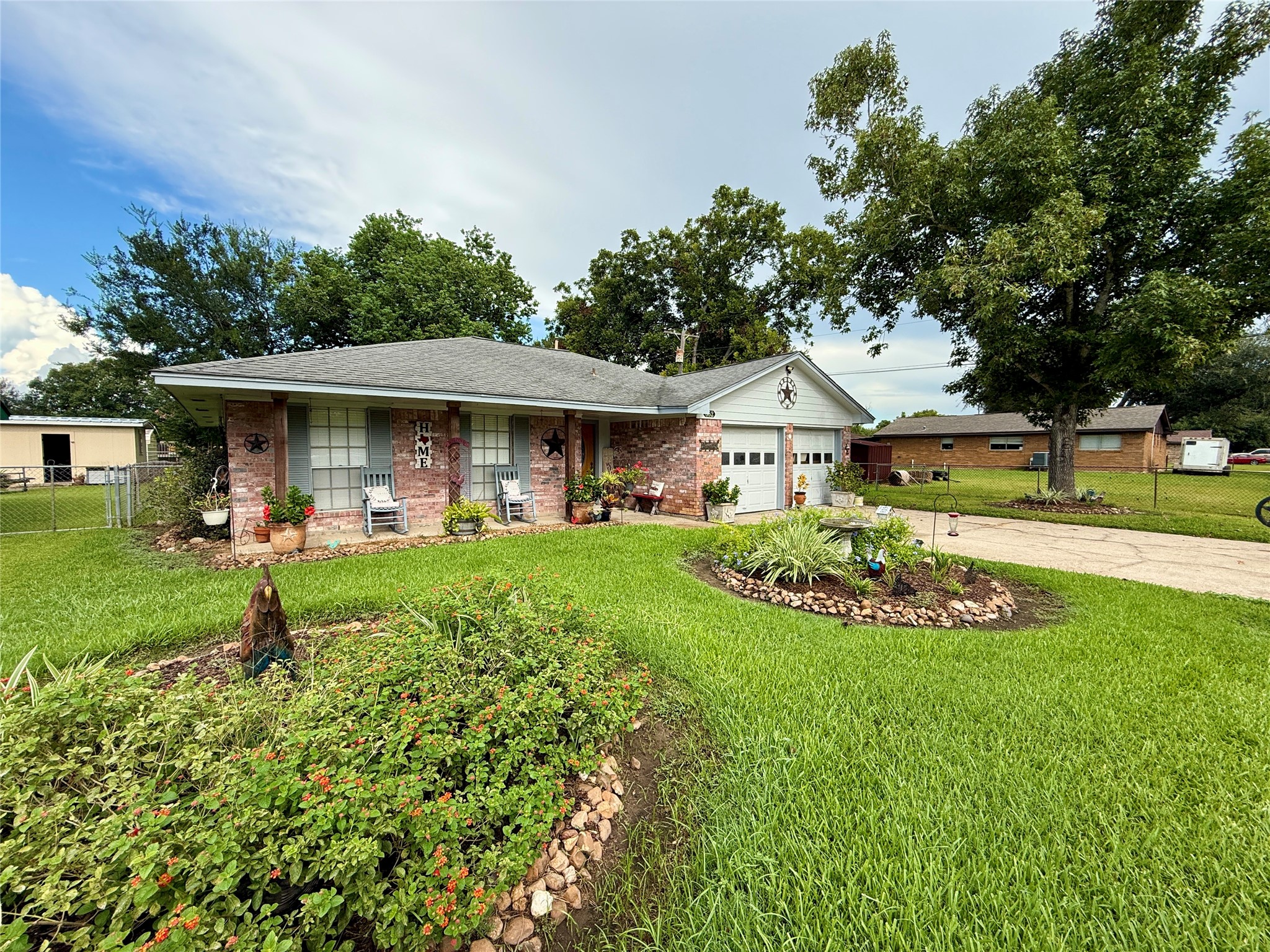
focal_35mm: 14
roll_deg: -0.6
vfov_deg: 85.7
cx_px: 635
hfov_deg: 102.1
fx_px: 514
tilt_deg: -2.9
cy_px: 476
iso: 50
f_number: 2.2
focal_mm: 2.22
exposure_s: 1/569
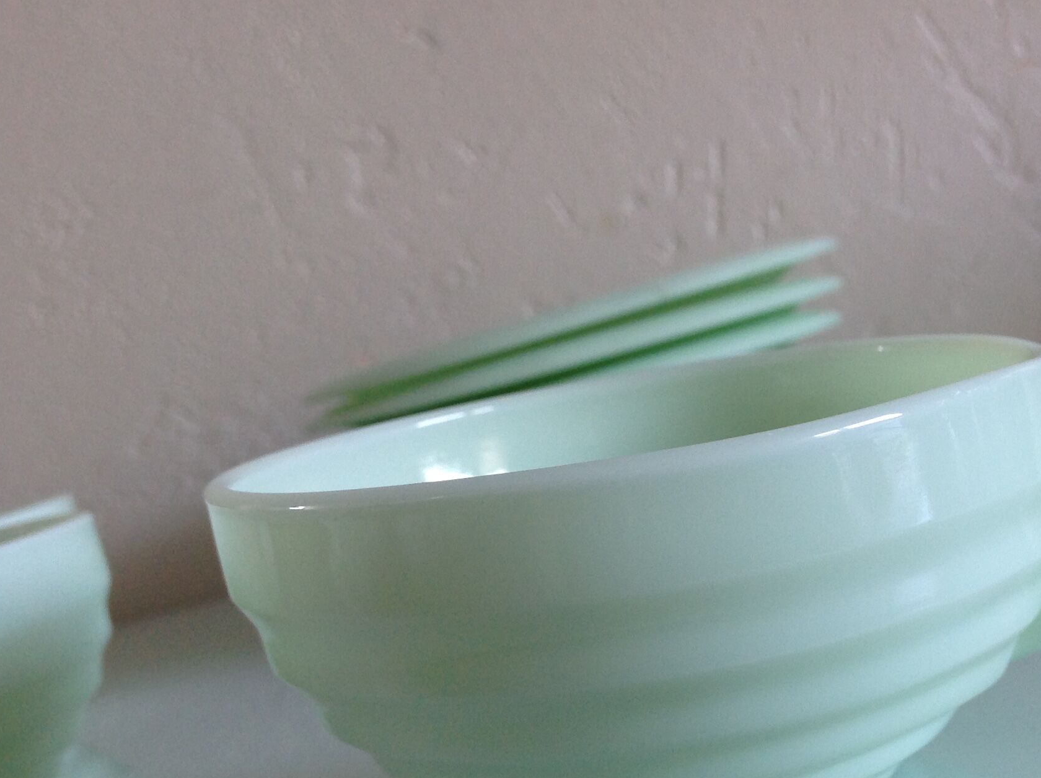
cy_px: 559
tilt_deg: -10.4
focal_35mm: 54
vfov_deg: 26.7
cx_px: 775
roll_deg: +15.0
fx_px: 1622
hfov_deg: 34.9
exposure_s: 1/15
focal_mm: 4.28
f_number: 2.4
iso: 64
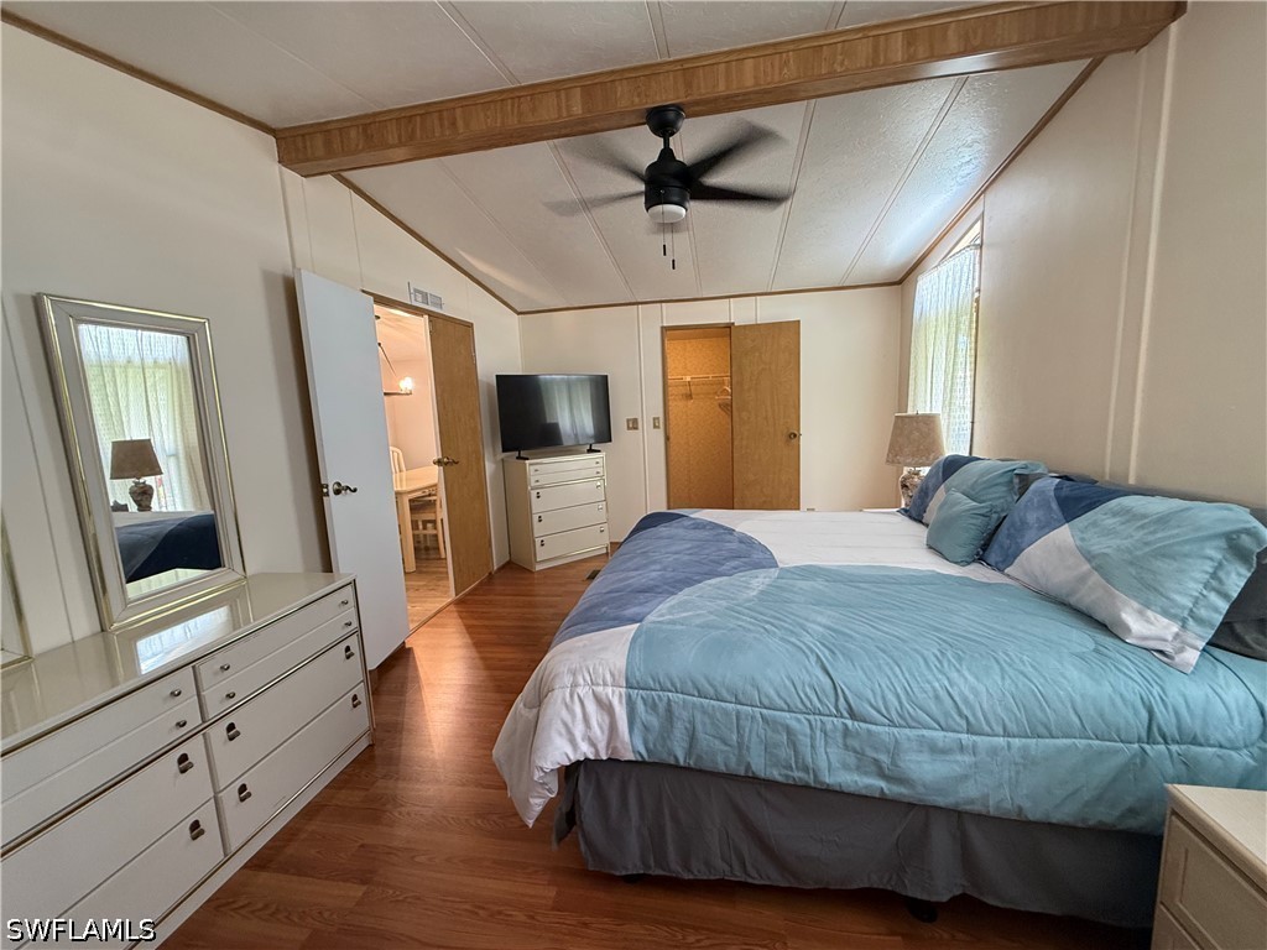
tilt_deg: -7.7
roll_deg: +3.1
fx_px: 512
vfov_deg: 85.7
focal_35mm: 14
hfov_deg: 102.1
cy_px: 475
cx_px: 634
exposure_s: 1/60
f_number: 2.2
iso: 320
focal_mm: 2.22
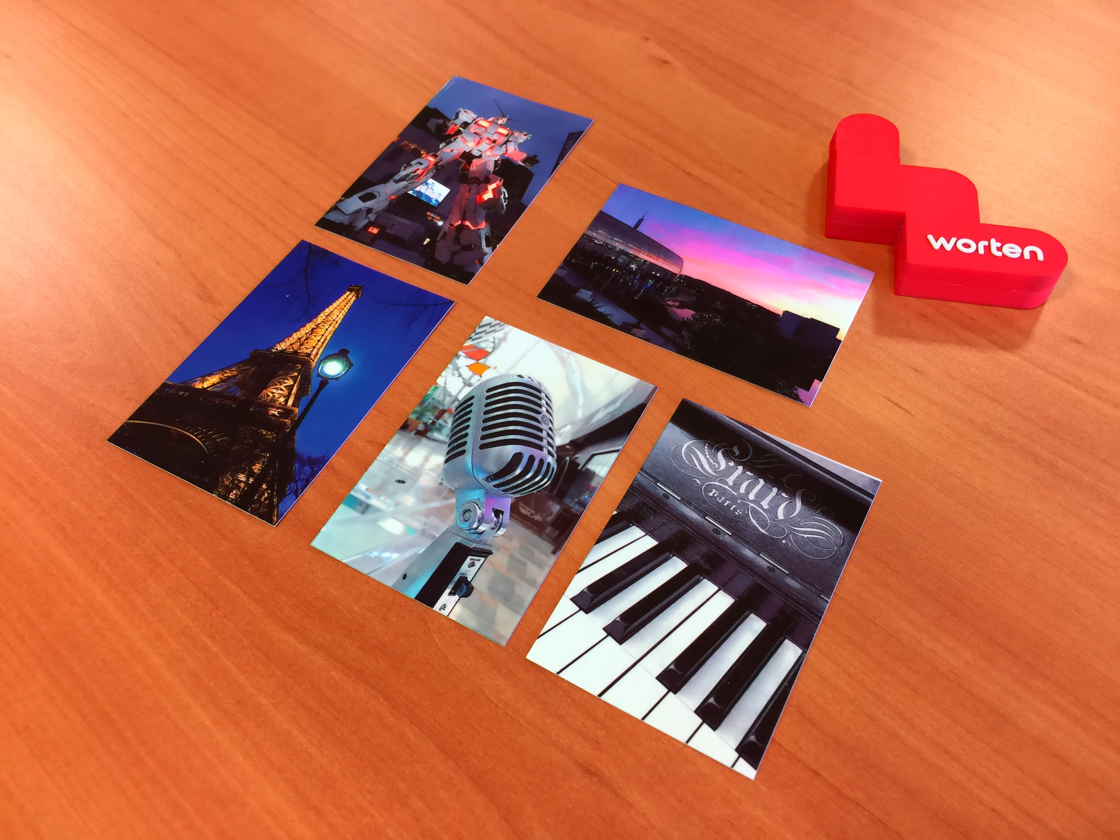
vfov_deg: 48.2
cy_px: 420
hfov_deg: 61.7
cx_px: 560
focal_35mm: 29
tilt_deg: -54.0
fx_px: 938
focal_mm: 4.15
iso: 40
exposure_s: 1/17
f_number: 2.2
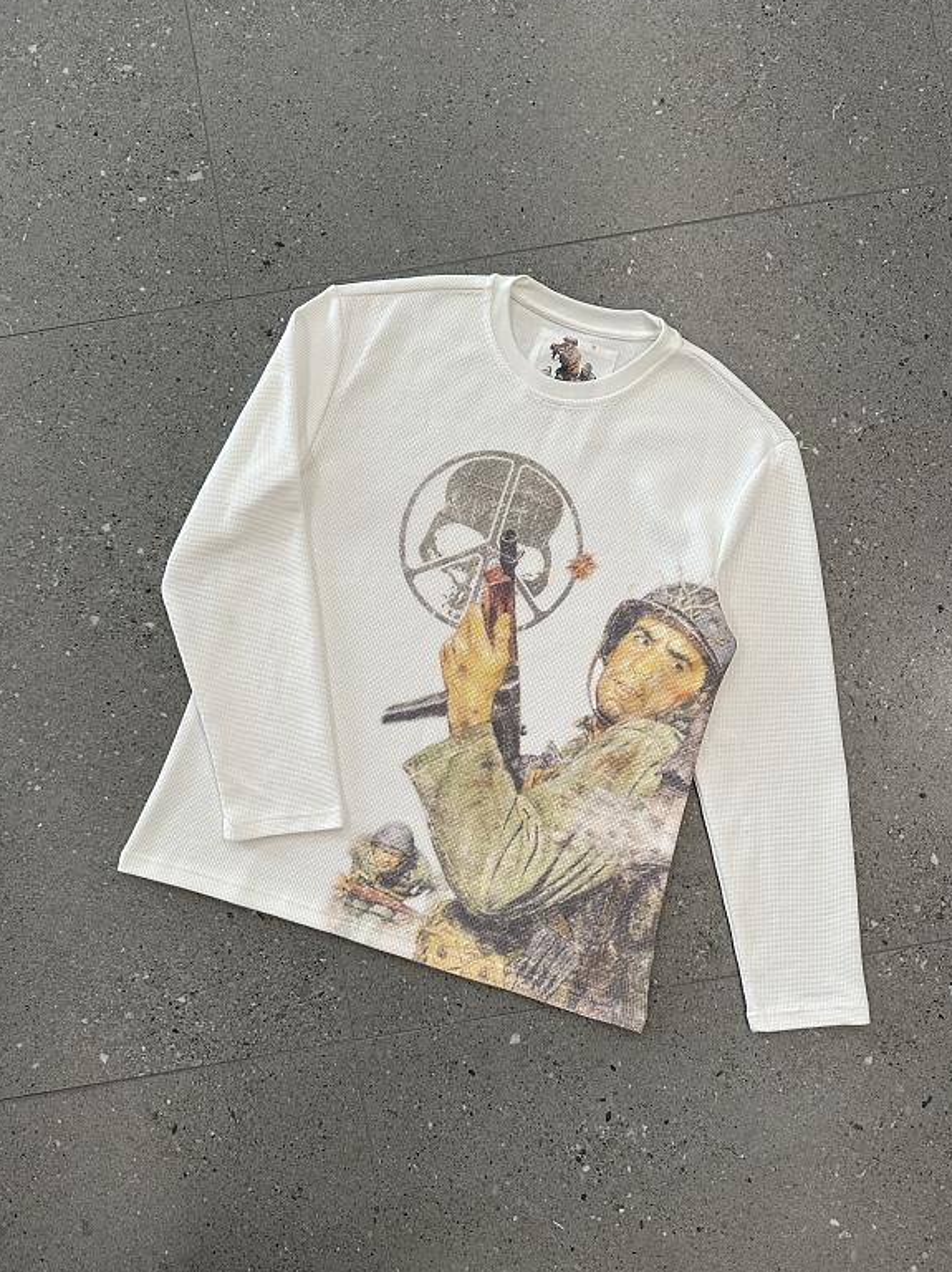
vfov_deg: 69.4
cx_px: 489
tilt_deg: -88.5
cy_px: 638
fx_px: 918
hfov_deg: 54.8
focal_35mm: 25
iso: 125
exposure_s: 1/121
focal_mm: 6.86
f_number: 1.78
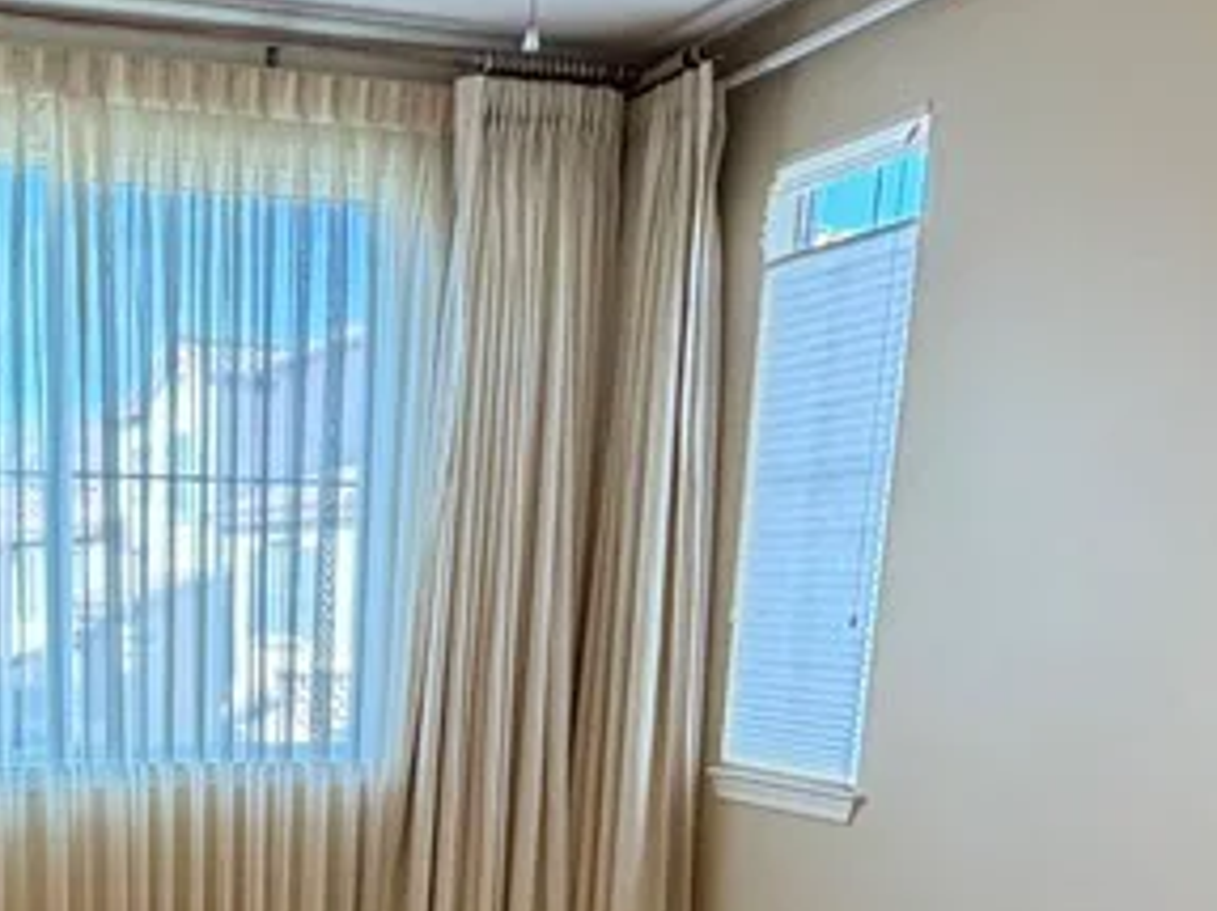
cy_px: 1064
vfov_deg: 26.2
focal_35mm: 50
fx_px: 1757
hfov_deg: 36.7
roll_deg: -0.1
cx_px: 216
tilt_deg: -15.4
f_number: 2.2
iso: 320
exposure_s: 1/72
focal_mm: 2.22
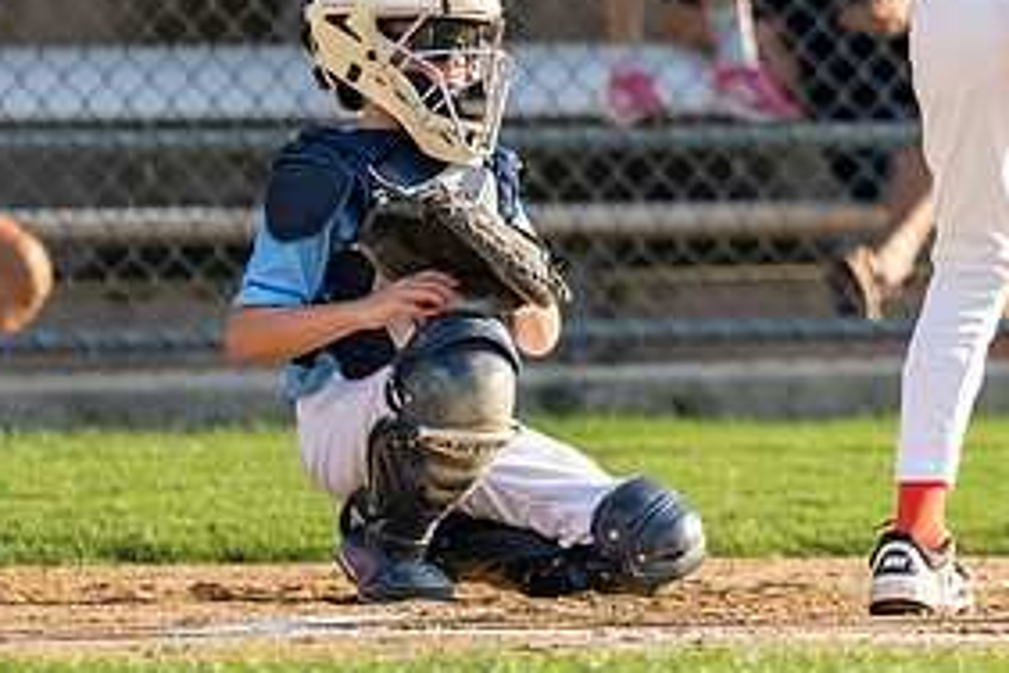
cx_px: 1116
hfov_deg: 3.0
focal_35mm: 693
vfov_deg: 2.0
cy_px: -5
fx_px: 19422
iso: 400
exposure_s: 1/3200
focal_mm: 180
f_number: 2.8
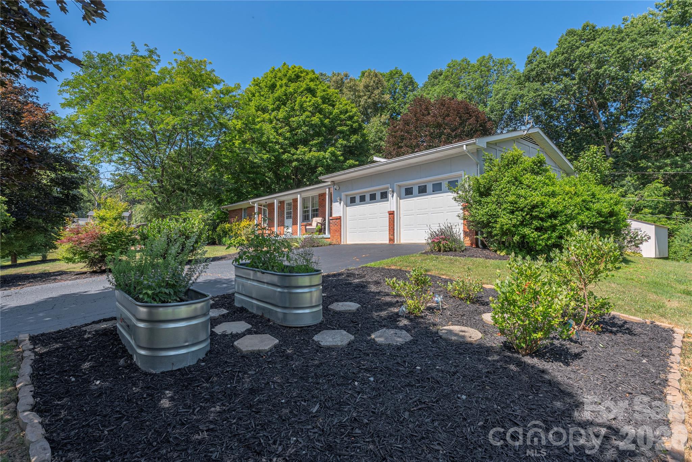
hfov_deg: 86.9
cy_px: 231
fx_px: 365
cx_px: 346
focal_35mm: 19
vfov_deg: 64.6
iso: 320
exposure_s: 1/1250
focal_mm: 19
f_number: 8
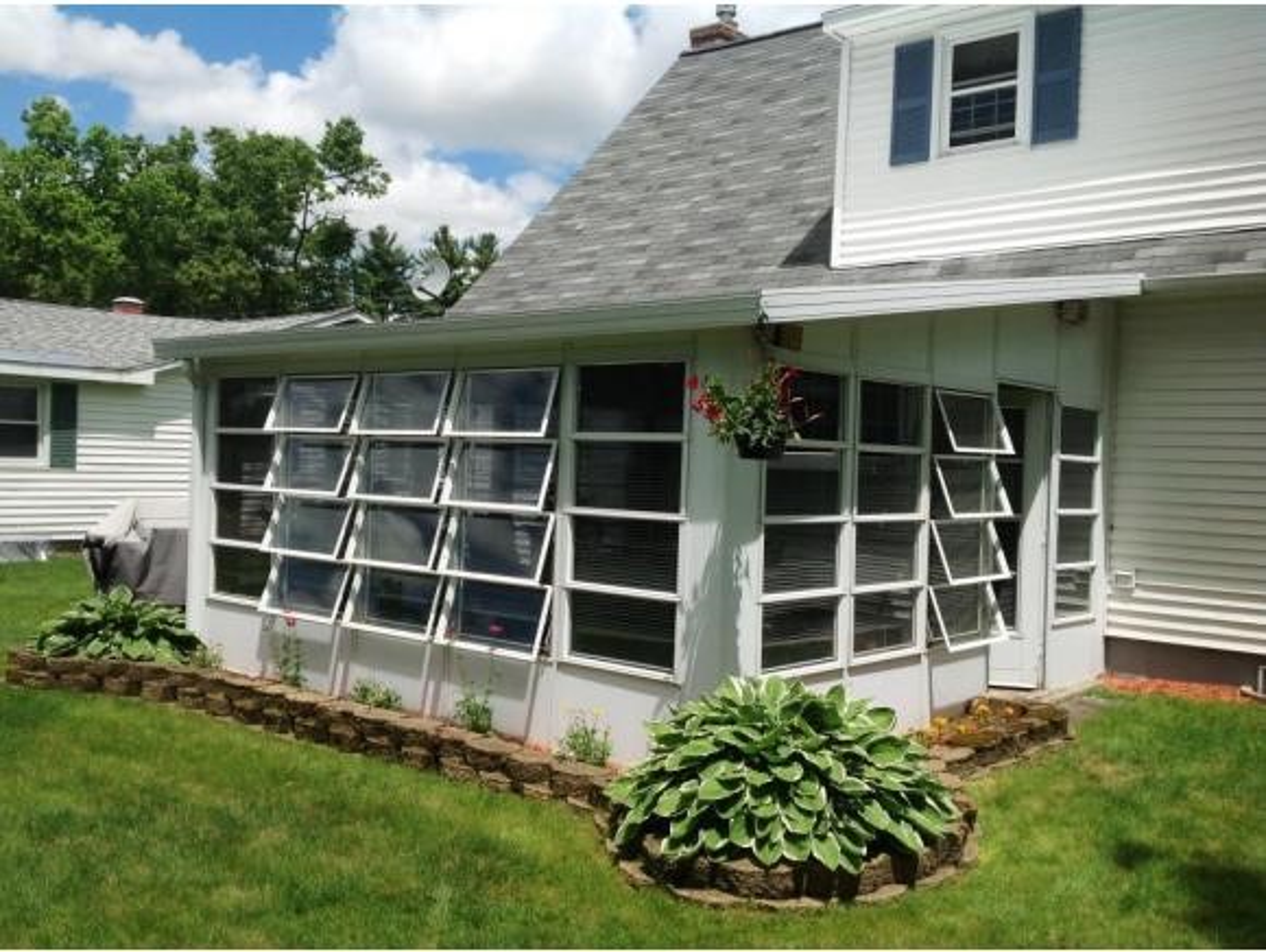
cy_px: 476
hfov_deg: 52.6
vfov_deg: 40.8
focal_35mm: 35
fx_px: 1281
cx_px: 633
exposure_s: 1/2326
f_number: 2.4
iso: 50
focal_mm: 4.28
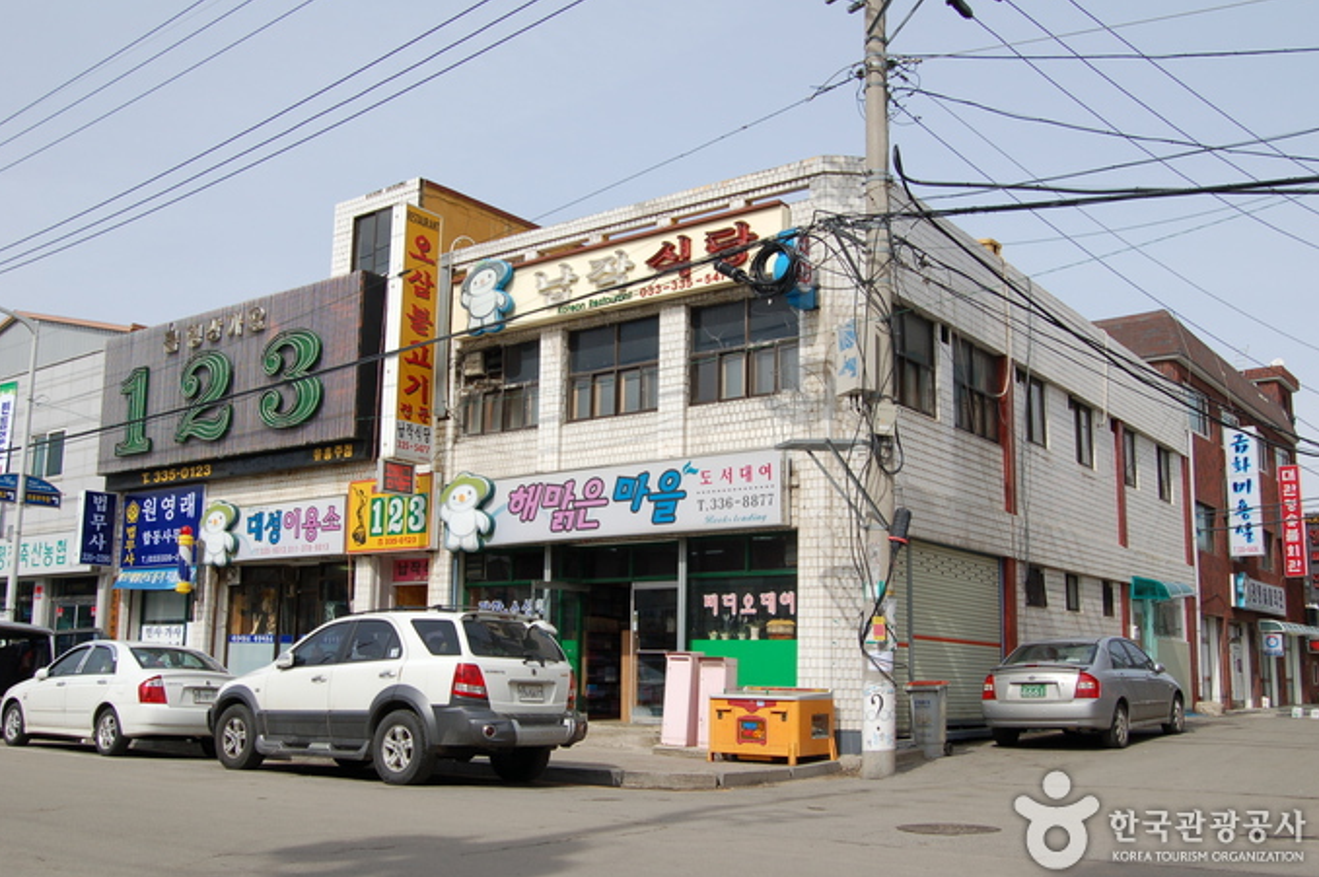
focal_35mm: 34
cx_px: 655
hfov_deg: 55.8
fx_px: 1245
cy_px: 444
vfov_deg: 38.8
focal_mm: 22
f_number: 10
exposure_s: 1/400
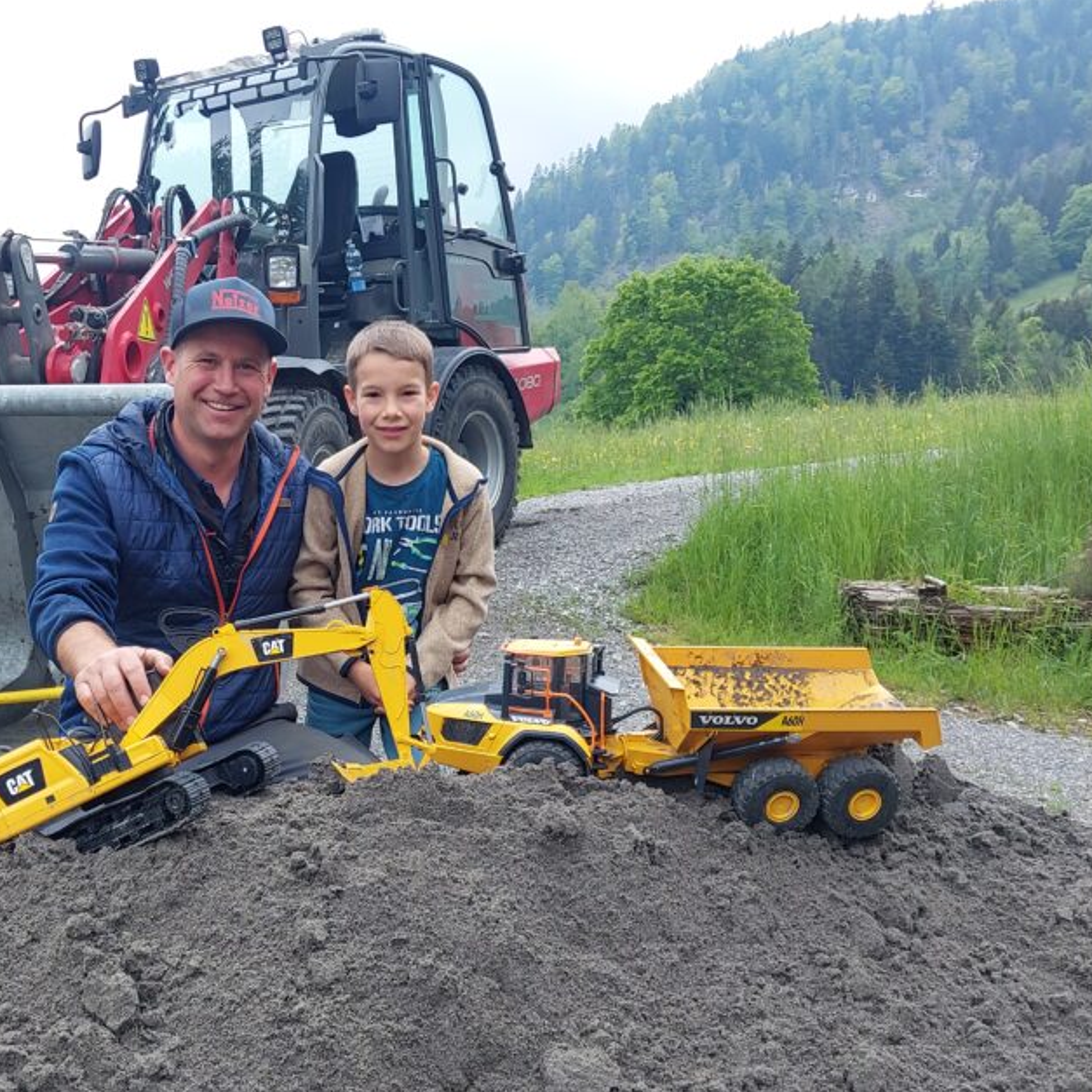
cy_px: 606
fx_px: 1392
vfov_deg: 42.8
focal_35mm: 39
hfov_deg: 42.0
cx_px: 327
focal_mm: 4
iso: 20
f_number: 1.8
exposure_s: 1/160
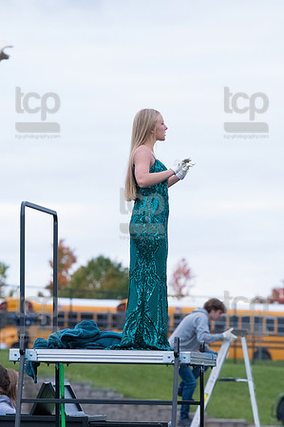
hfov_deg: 4.6
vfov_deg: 6.9
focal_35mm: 300
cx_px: 142
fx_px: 3558
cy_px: 214
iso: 4000
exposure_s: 1/800
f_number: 5.6
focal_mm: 200
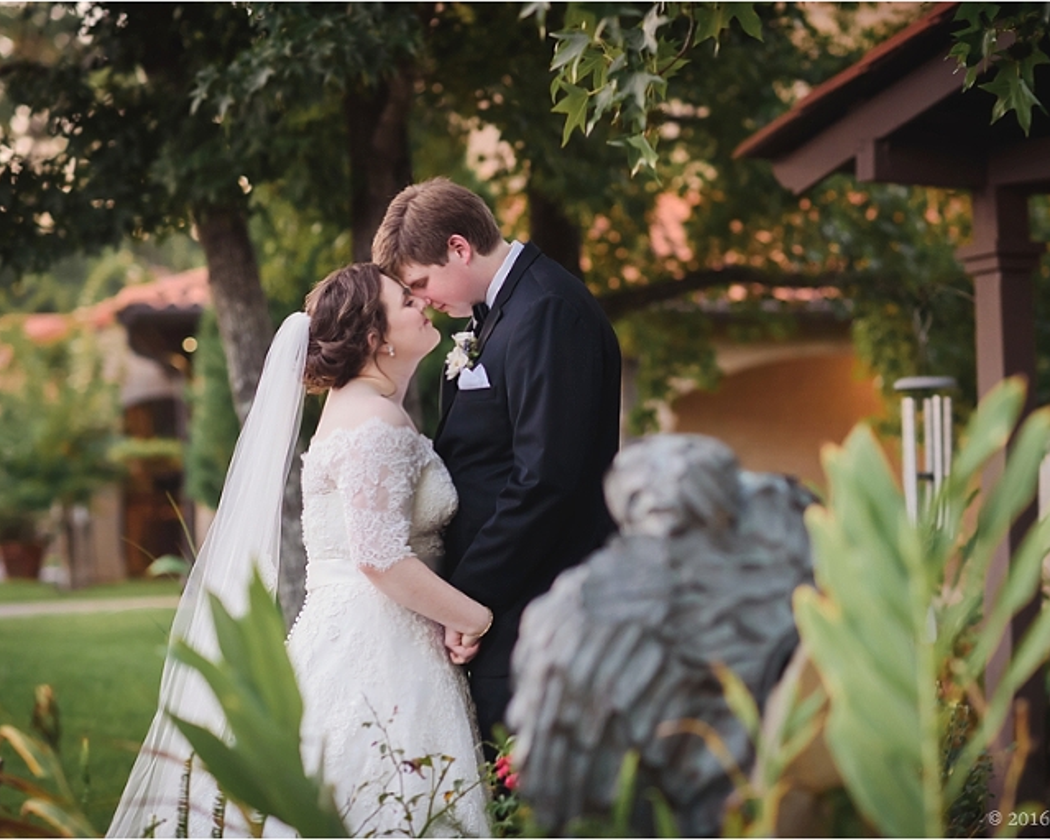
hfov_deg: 20.0
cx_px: 565
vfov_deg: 16.0
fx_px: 2983
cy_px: 420
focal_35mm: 96
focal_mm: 85
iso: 2000
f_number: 2.2
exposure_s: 1/500
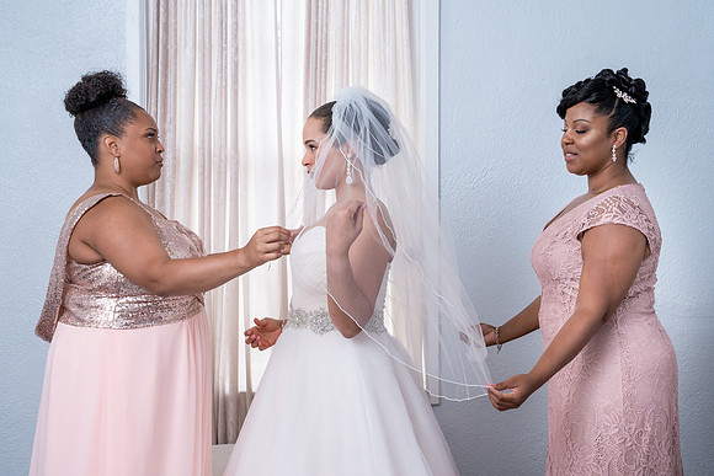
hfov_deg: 36.8
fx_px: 1073
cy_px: 223
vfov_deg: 25.0
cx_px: 369
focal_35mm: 54
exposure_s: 1/160
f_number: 6.3
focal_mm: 50
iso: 1250
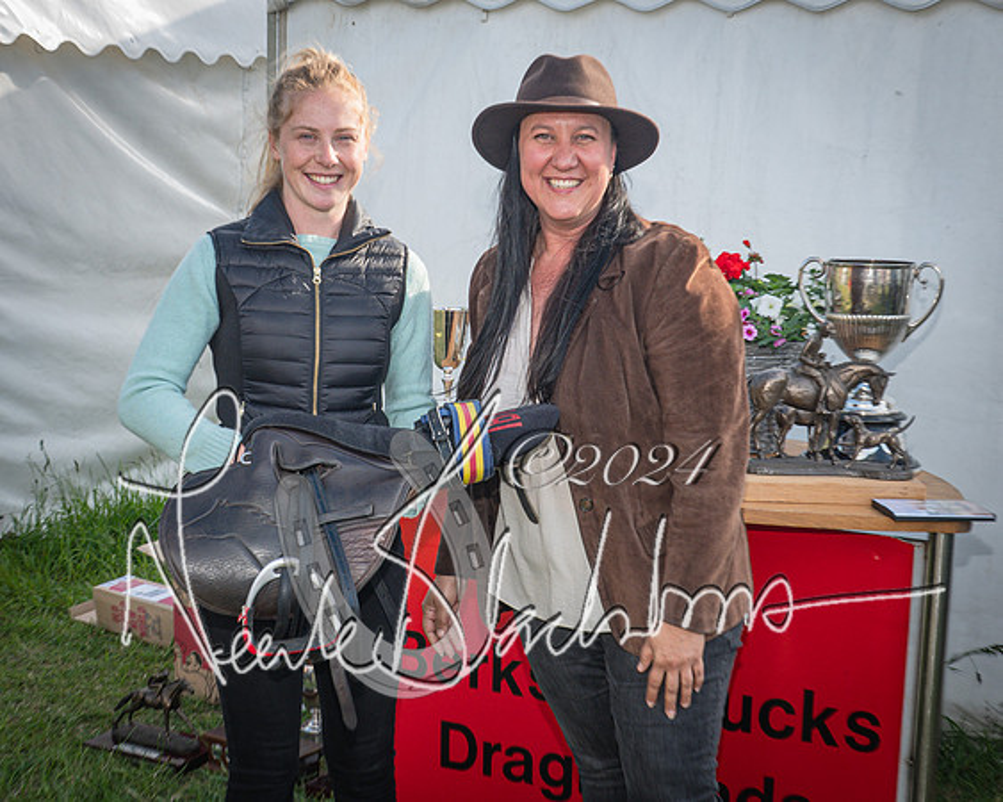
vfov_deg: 26.5
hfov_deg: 32.8
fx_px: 1704
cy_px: 401
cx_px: 515
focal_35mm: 57
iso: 200
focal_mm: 34
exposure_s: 1/60
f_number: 9
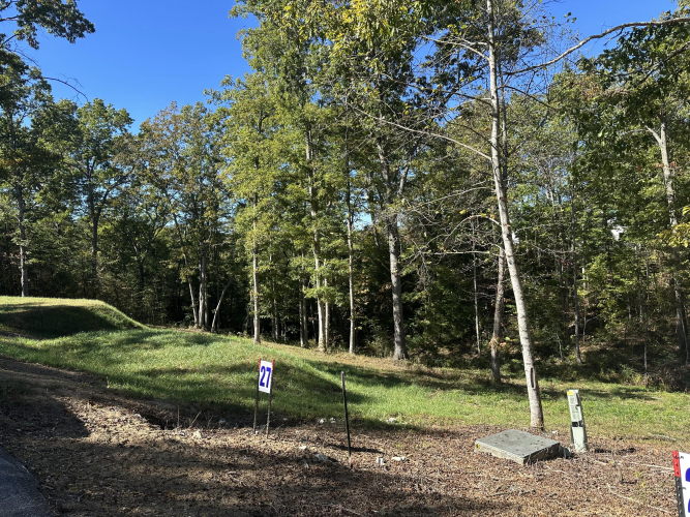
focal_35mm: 24
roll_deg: +2.3
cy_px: 258
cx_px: 345
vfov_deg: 56.8
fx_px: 478
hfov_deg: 71.6
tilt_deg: -1.0
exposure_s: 1/1357
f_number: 1.78
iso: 80
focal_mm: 6.86
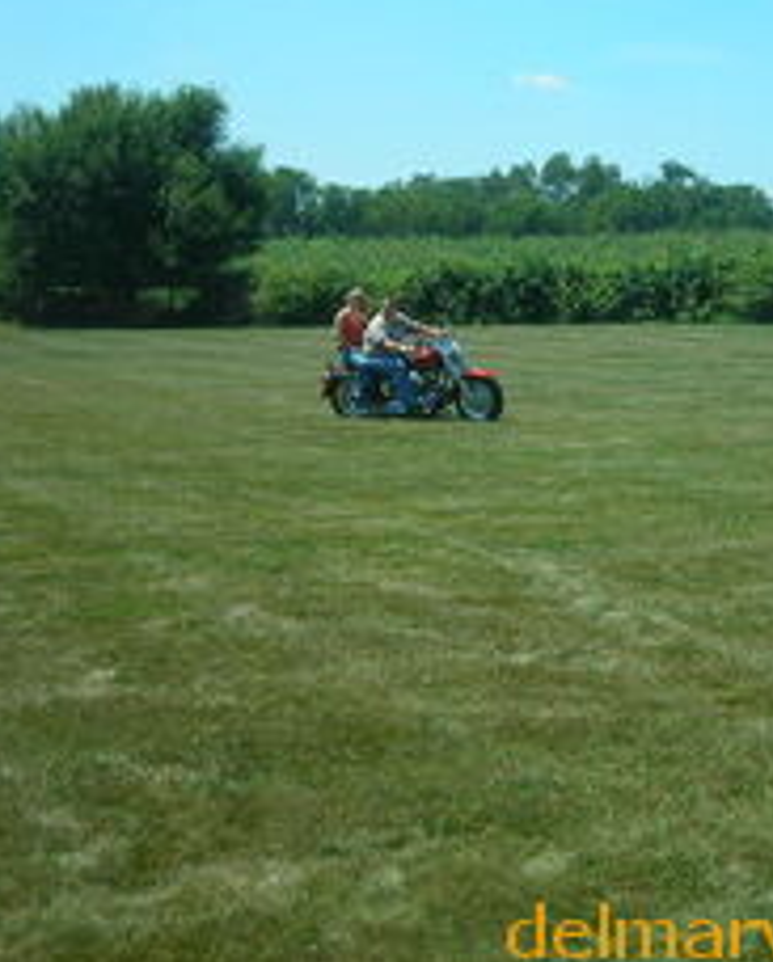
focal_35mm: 65
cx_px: 418
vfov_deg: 28.9
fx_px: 1855
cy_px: 338
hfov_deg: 23.5
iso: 50
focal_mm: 6.3
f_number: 6.4
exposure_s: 1/135
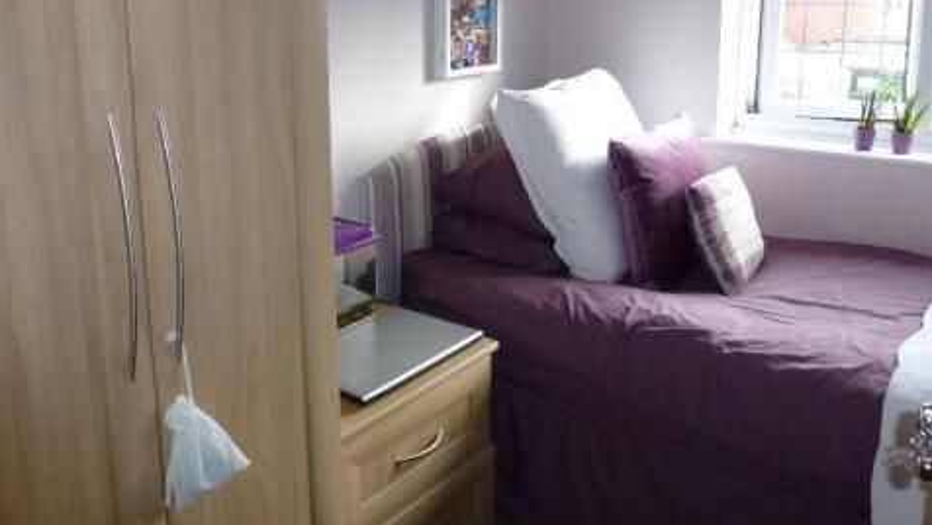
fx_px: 791
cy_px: 126
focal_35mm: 32
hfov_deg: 61.0
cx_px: 473
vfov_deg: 35.8
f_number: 3.3
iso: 200
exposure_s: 1/60
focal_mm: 4.3
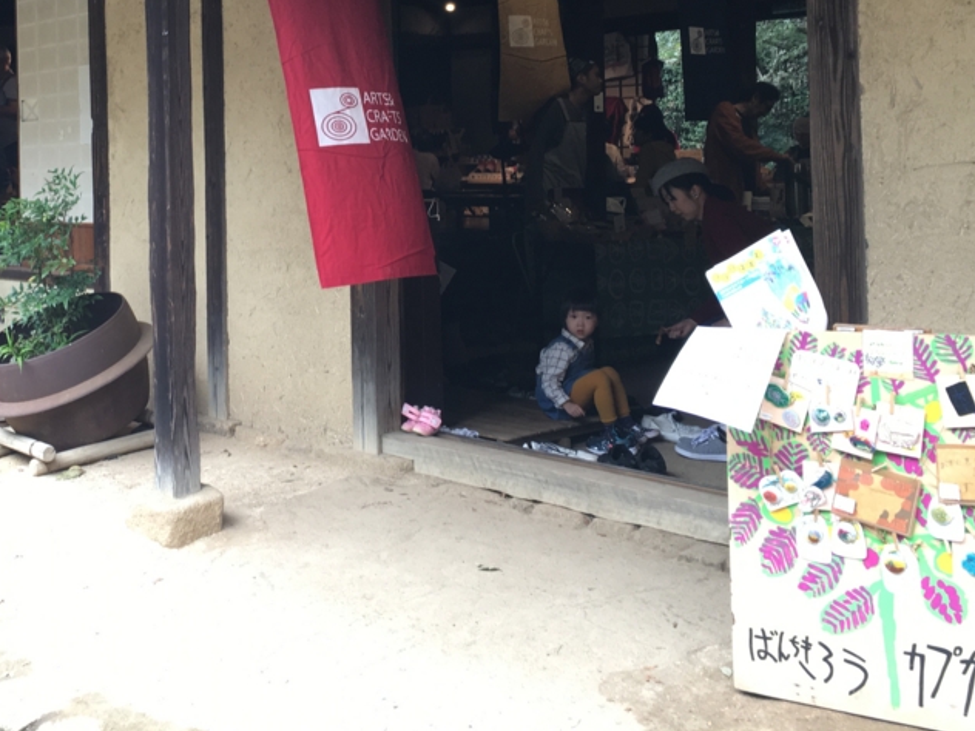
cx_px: 298
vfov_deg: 30.1
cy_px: 142
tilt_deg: +0.7
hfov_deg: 39.8
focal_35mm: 47
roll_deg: +0.2
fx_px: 1324
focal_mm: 4.15
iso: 32
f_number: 2.2
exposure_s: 1/60
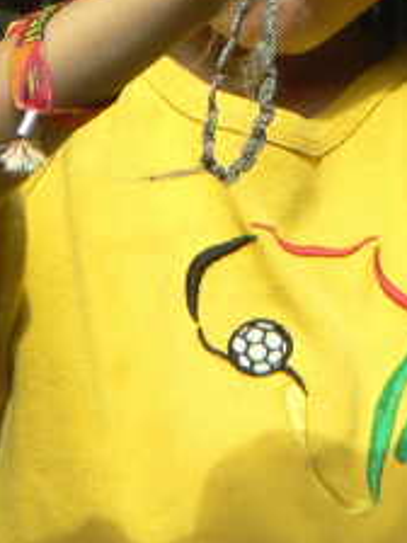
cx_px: 308
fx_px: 17621
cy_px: -27
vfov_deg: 1.8
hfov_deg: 1.3
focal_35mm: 1124
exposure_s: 1/320
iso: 64
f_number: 4
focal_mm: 72
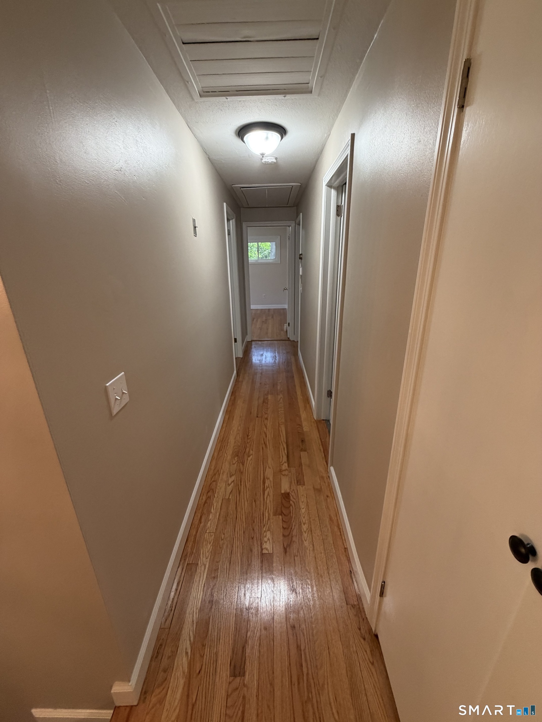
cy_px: 361
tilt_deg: -17.1
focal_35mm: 14
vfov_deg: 102.1
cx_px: 271
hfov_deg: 85.7
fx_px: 292
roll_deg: -0.9
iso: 200
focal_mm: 2.22
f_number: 2.2
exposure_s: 1/60
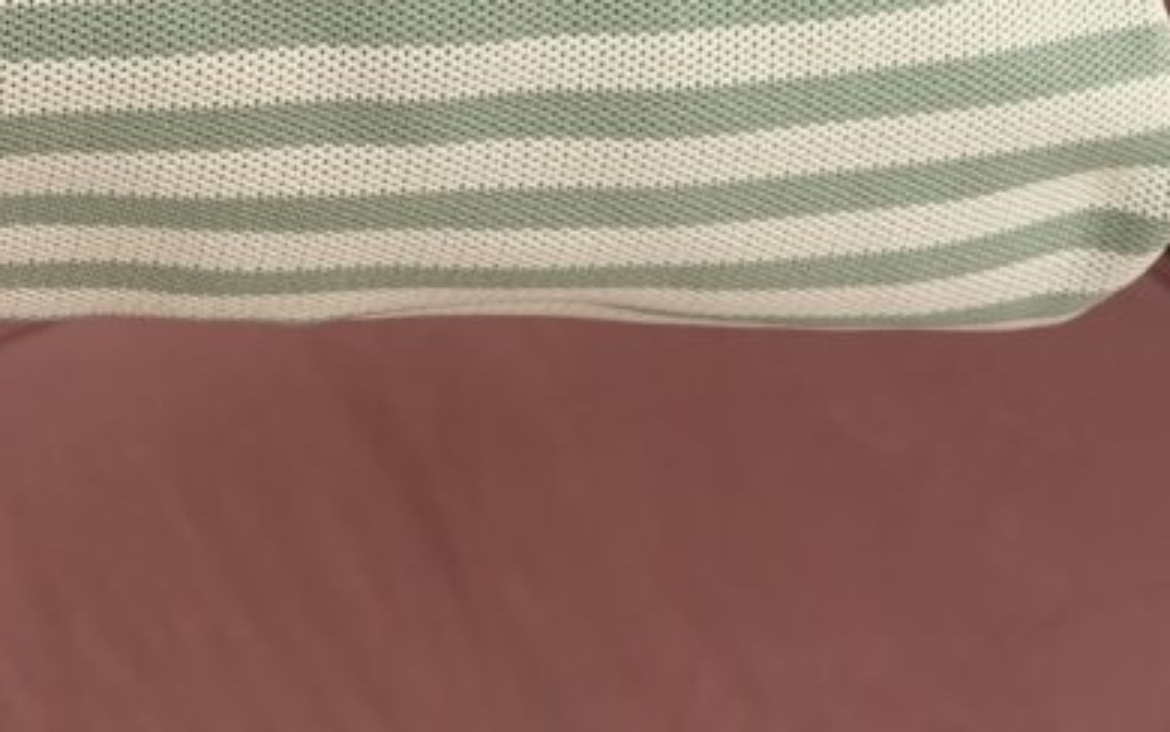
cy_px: -228
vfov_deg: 11.3
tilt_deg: -48.0
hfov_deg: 18.3
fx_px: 3604
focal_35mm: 113
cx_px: 294
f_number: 1.6
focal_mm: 5.96
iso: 40
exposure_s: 1/121
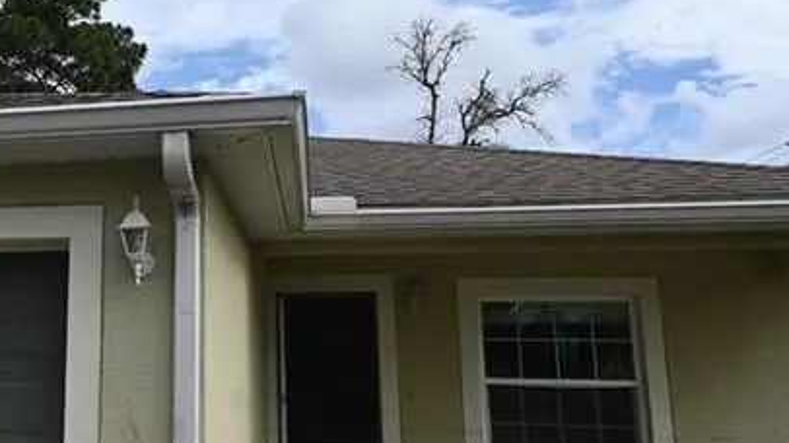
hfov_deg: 50.1
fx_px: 774
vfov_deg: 32.0
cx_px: 136
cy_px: 216
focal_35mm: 37
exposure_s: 1/400
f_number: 7.1
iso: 100
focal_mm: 14
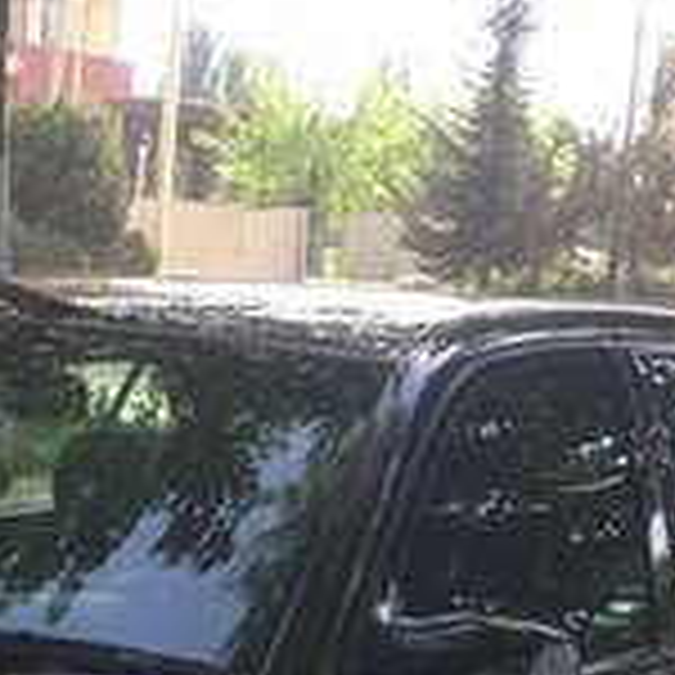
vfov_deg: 14.6
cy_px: 929
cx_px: -81
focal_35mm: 113
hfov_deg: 15.0
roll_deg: -3.5
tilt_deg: -12.2
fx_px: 2493
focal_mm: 4.15
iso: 32
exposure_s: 1/229
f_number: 2.2
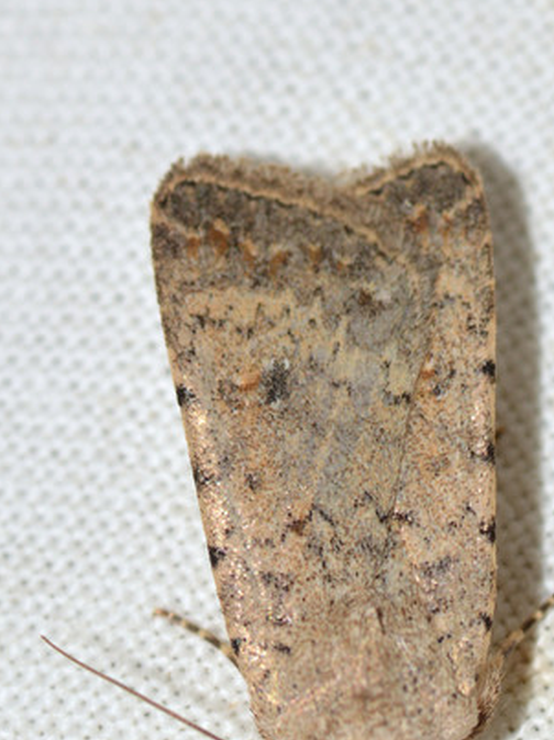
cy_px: 525
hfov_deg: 6.5
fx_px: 4889
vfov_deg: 8.6
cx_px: 371
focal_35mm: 229
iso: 100
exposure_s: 1/200
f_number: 18
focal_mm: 100
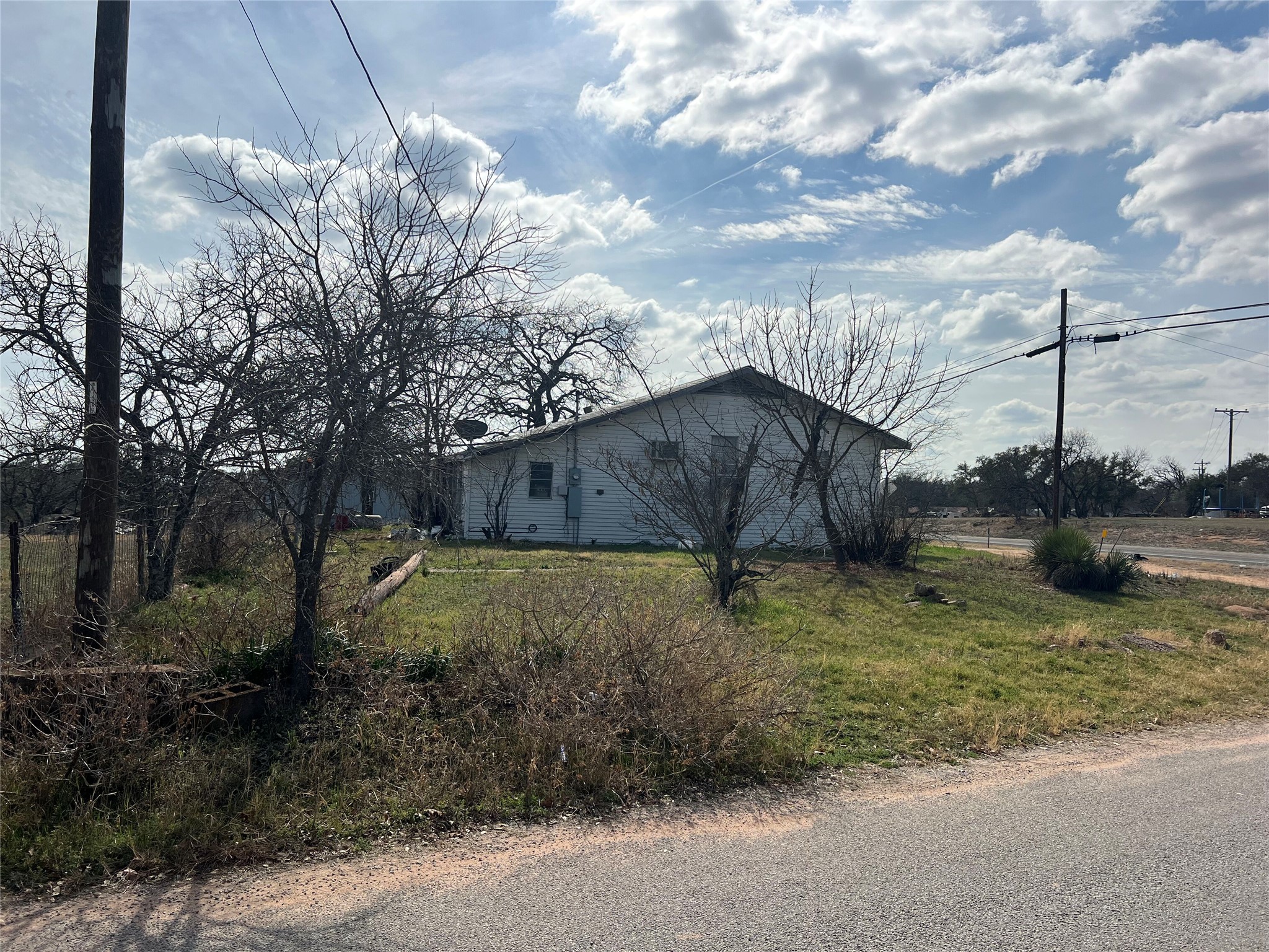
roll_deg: -1.2
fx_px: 953
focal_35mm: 26
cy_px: 476
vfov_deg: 53.1
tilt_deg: +1.0
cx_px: 634
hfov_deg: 67.3
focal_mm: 5.7
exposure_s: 1/14286
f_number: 1.5
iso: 50
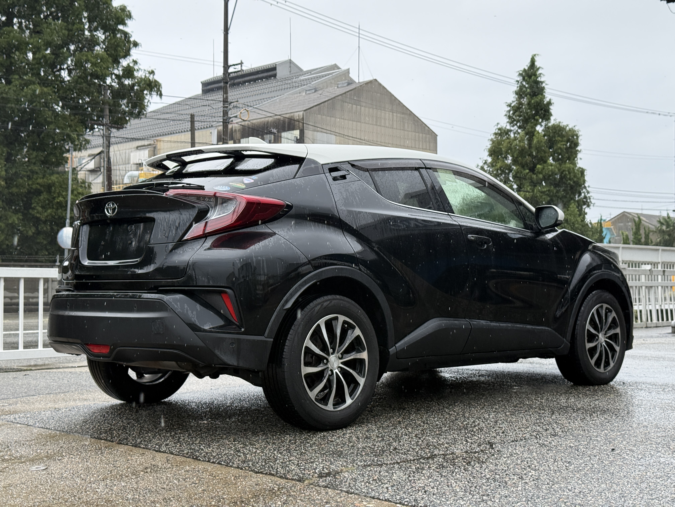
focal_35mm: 48
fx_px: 936
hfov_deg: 39.7
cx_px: 338
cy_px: 254
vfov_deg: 30.3
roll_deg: -0.3
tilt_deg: +1.9
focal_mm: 6.76
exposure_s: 1/975
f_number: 1.78
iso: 100
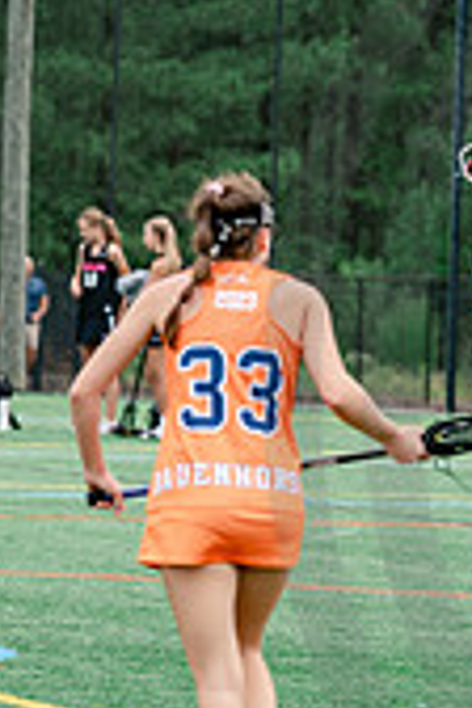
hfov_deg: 3.0
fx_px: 8810
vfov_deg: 4.6
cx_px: 1011
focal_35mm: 448
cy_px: 394
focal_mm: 130
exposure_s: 1/320
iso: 250
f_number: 4.5
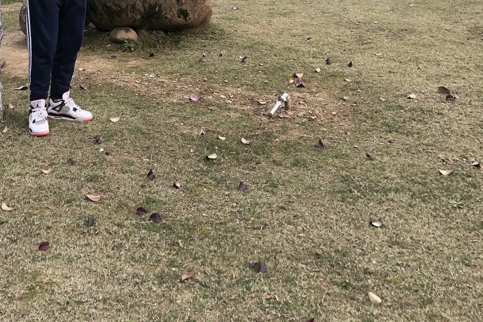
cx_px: 156
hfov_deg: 33.6
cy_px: -137
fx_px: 792
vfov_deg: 20.3
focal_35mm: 59
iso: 20
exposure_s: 1/160
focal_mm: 4
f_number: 1.8
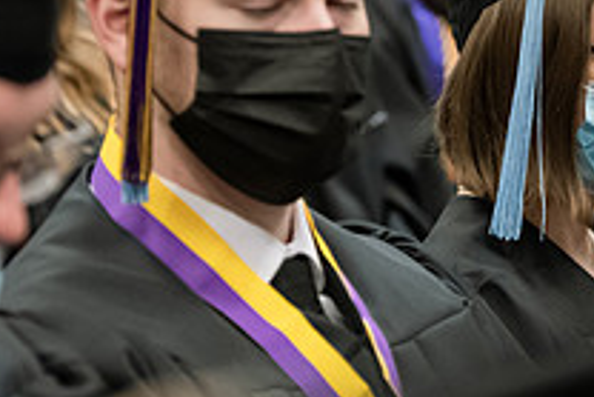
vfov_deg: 5.4
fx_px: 4227
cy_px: 116
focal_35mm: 256
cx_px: 577
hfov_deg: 8.0
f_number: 3.5
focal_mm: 92
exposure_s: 1/200
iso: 3200
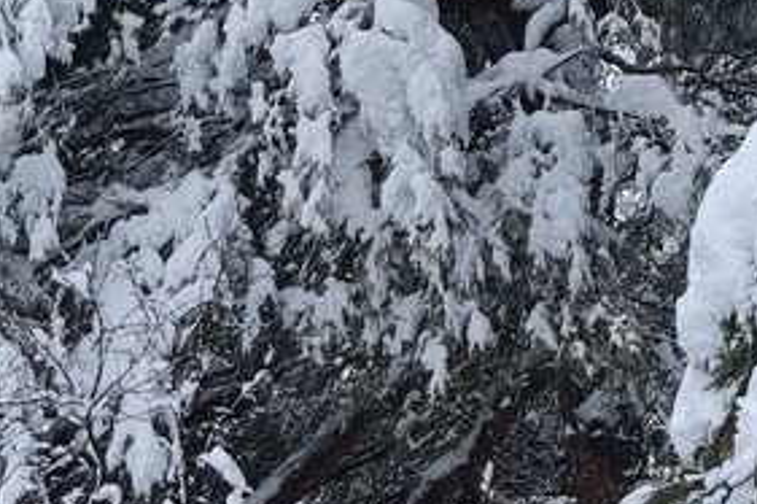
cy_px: 822
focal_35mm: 379
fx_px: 7965
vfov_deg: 3.6
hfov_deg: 5.4
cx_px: -132
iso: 50
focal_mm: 8.72
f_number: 1.63
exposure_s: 1/297
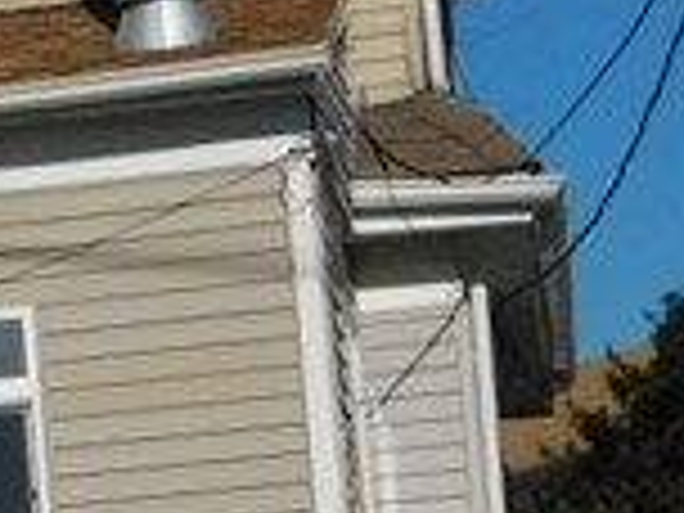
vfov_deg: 6.1
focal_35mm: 243
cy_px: 518
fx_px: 4802
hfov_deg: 7.8
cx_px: -608
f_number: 7
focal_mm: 6.3
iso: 125
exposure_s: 1/1000
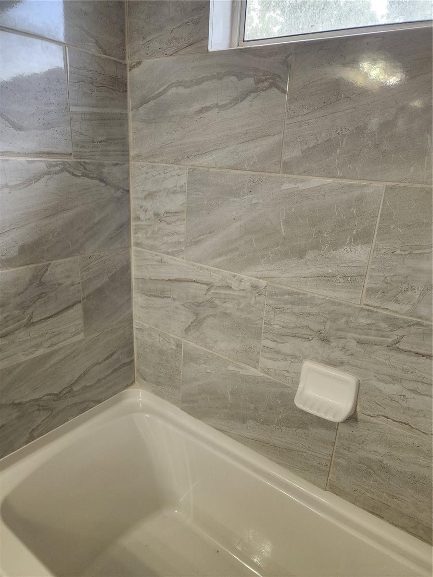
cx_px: 216
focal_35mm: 23
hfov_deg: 58.9
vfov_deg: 73.9
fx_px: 384
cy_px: 288
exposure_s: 1/120
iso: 160
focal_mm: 6.4
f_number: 1.8
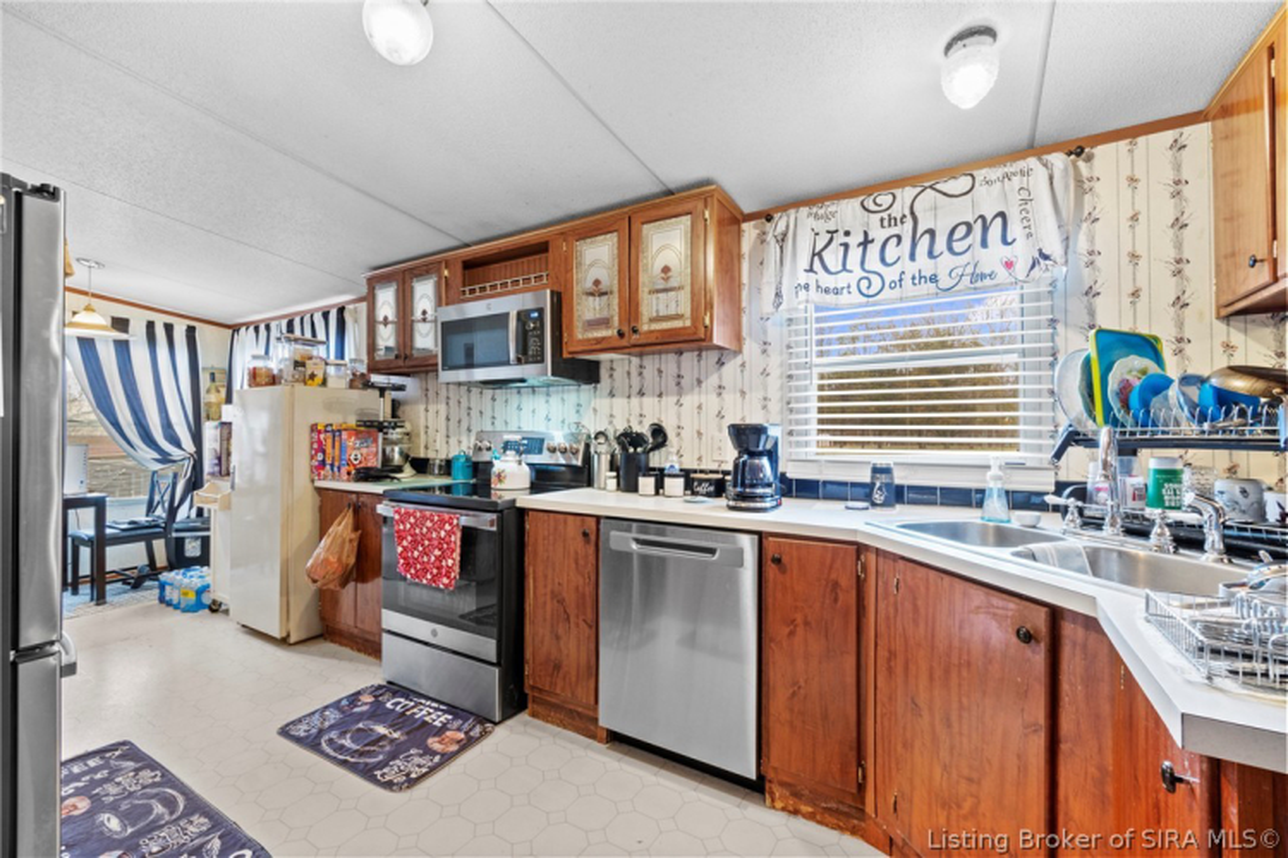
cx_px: 644
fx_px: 537
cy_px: 429
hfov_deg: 100.4
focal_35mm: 15
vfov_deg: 77.3
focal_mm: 10
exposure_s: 4
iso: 400
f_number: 11
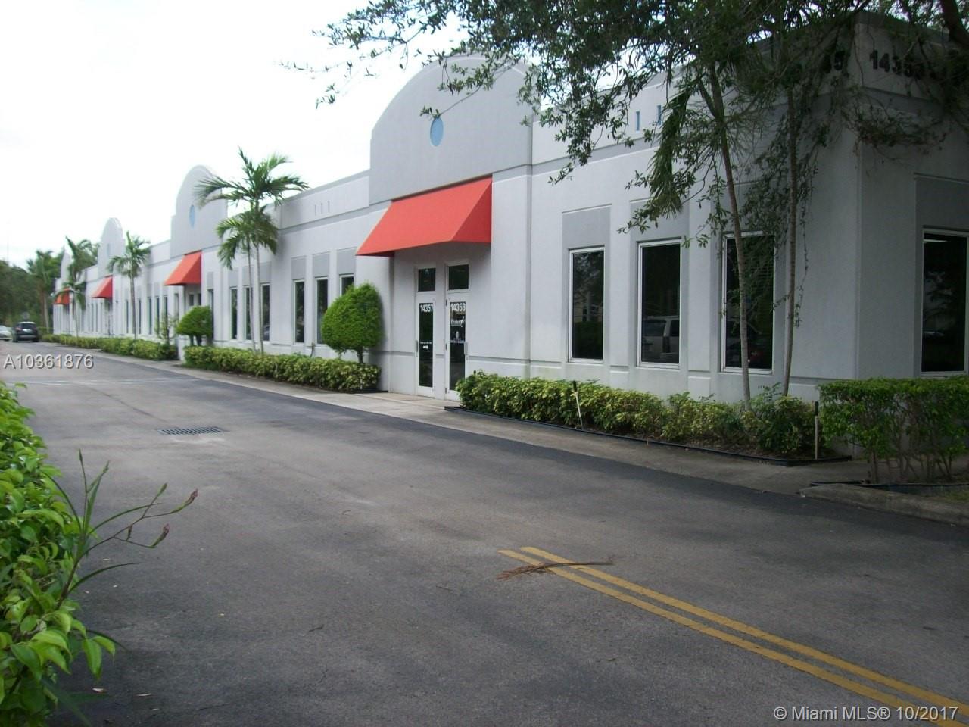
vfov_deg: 39.7
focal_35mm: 36
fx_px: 1008
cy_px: 364
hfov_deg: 51.4
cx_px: 484
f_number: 2.7
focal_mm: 6
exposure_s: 1/412
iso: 80
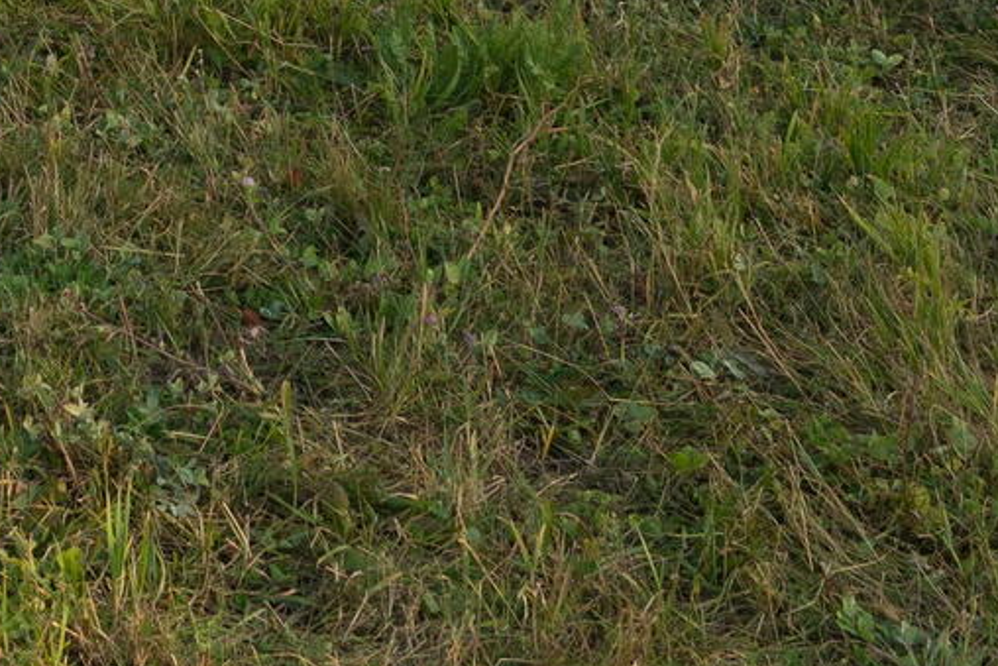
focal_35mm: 121
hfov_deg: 16.2
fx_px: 3355
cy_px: -918
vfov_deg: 10.0
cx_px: -218
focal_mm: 24
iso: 200
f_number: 8
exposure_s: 1/125
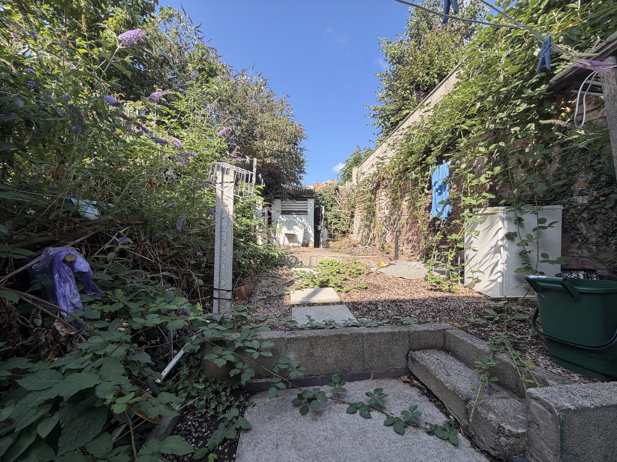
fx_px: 250
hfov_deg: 102.1
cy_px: 231
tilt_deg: +2.7
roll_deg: +0.3
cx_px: 308
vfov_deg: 85.7
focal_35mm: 14
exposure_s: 1/502
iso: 64
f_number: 2.2
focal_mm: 2.22
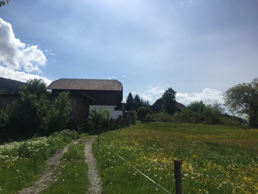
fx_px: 216
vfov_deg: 48.2
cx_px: 129
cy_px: 97
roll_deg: -1.7
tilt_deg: +12.3
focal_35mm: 29
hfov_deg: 61.7
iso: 32
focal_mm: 4.15
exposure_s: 1/4950
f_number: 2.2
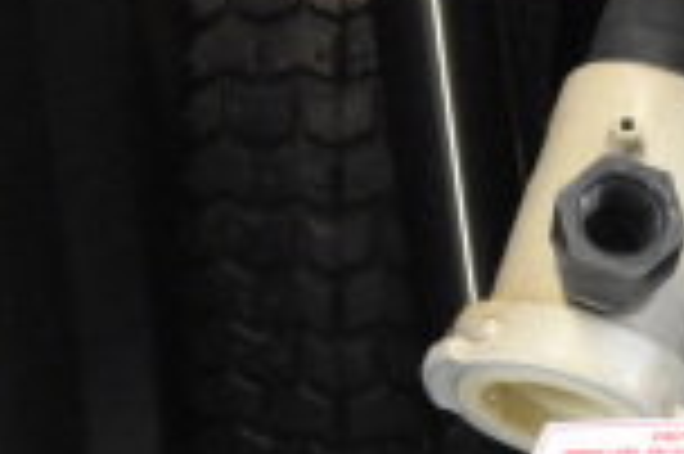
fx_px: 5960
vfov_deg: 4.3
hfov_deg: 6.4
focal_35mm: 314
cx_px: 1292
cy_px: 811
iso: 6400
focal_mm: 52
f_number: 5.6
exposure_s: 1/80
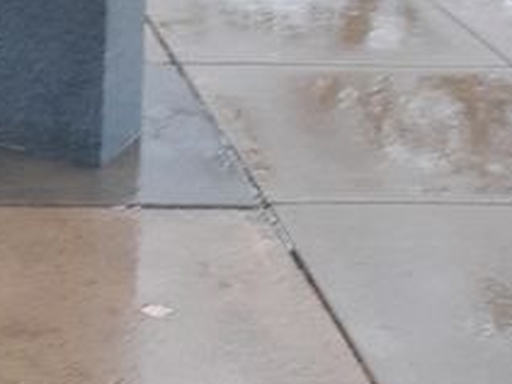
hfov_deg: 17.3
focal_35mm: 106
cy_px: -202
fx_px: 1567
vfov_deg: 13.1
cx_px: -180
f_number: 1.7
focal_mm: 3.7
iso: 50
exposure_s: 1/60
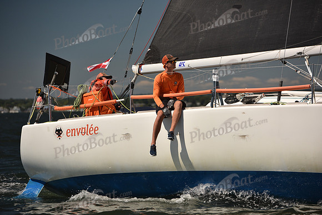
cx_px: 161
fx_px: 1700
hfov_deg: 10.8
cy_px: 108
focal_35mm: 190
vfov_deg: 7.2
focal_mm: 190
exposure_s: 1/1250
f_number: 5.6
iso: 250
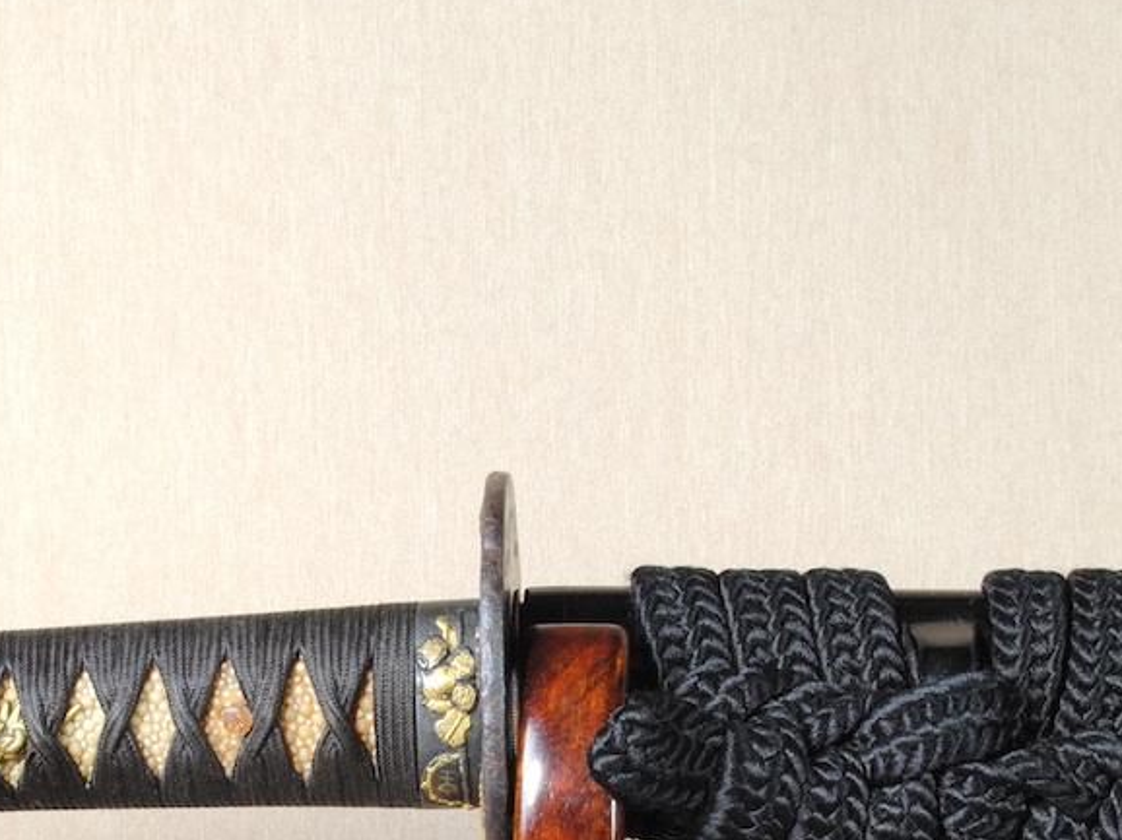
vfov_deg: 18.8
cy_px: 728
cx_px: 400
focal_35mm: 77
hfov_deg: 25.2
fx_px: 2495
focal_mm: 22
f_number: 11
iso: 400
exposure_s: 1/2
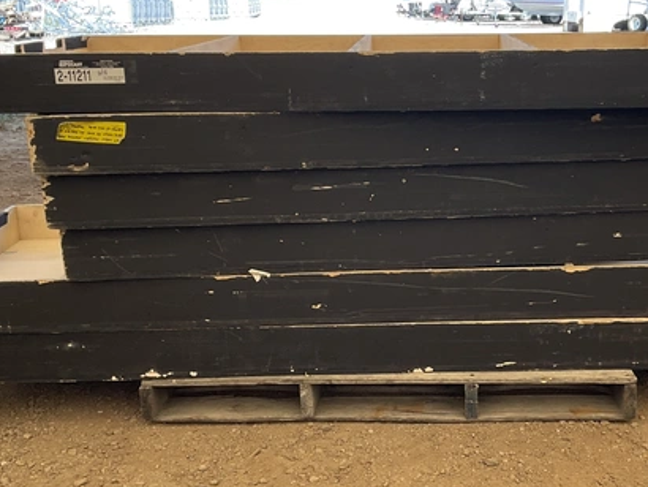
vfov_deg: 27.5
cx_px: 414
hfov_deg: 35.9
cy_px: 298
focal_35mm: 53
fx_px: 993
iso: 20
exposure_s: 1/122
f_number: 1.8
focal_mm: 3
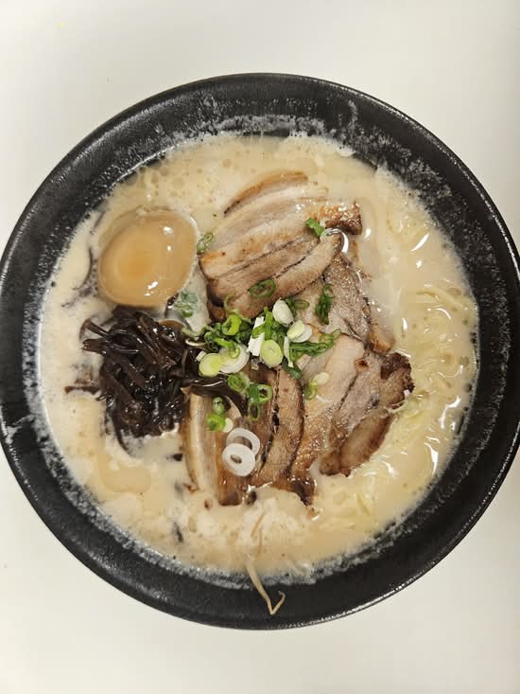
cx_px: 260
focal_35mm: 23
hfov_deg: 58.9
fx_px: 461
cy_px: 347
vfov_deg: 73.9
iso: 400
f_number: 1.8
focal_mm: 5.4
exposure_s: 1/120
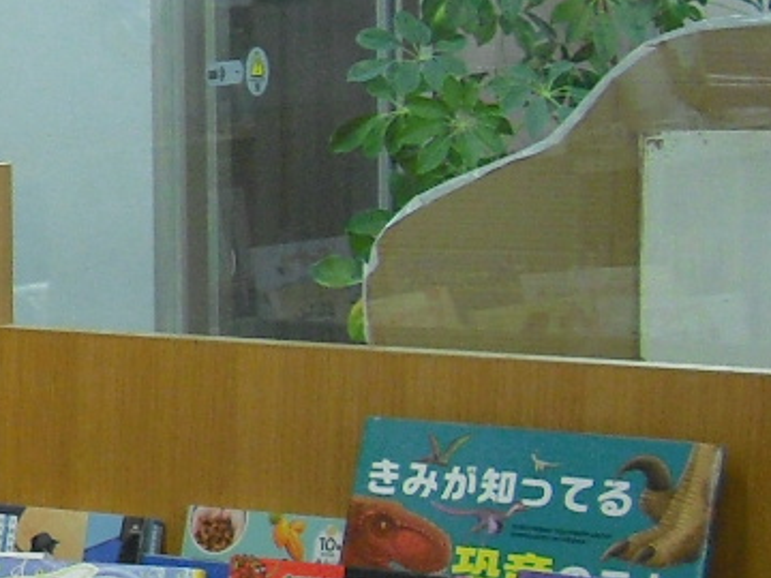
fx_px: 3764
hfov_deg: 10.8
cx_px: -694
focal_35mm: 169
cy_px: 152
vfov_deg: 8.8
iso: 200
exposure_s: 1/60
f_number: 2.8
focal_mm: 6.2
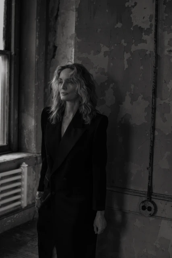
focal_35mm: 50
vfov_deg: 39.6
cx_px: 86
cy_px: 129
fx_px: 358
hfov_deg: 27.0
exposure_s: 1/250
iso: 1000
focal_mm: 50
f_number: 4
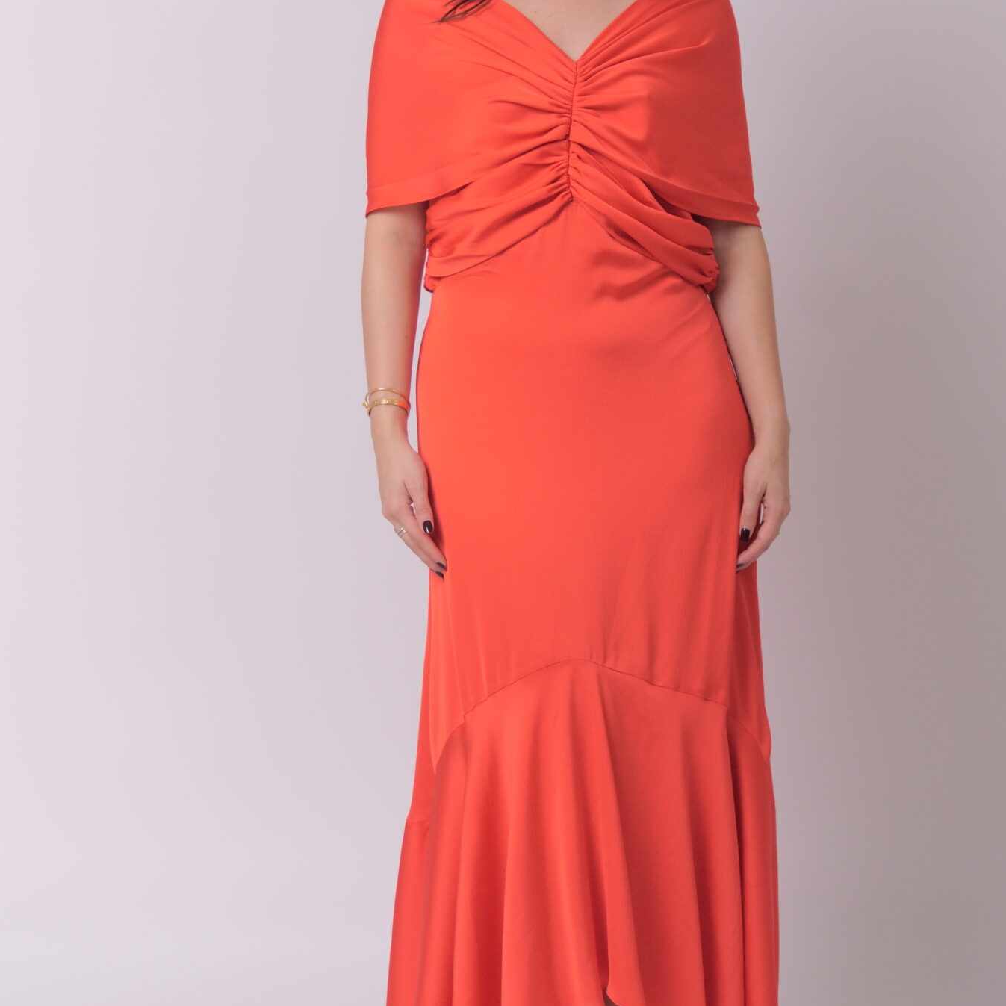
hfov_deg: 20.4
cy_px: 346
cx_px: 540
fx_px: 2788
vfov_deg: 20.4
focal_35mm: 85
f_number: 5.6
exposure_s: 1/250
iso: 400
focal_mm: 35
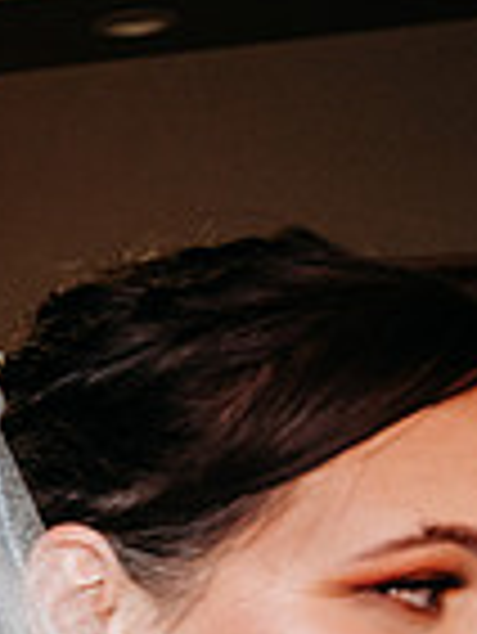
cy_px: 861
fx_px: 1743
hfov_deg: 12.5
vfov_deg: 18.9
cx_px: -634
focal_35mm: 95
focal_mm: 24
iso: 1250
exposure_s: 1/200
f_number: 4.5
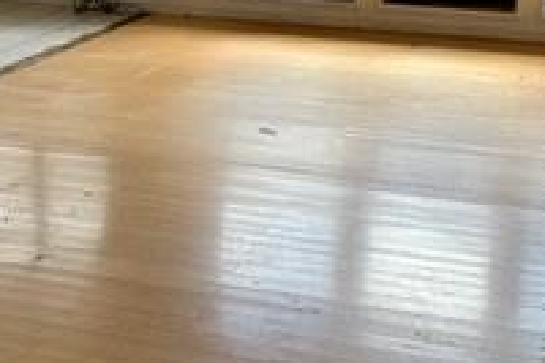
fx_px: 1210
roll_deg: -1.7
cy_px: 139
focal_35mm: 80
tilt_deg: -15.2
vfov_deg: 17.0
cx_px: 150
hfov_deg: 25.1
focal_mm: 6.86
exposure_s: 1/137
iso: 64
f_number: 1.78
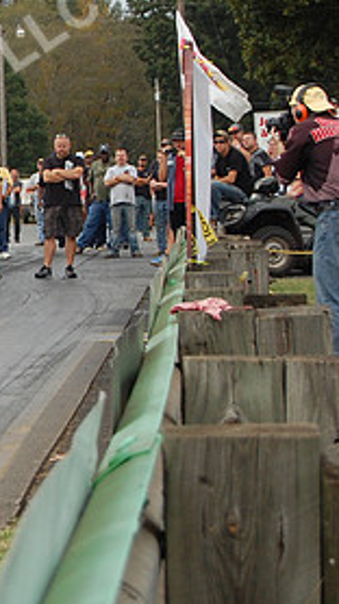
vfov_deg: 12.0
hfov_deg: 6.6
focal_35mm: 180
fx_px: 2883
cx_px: -278
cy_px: 263
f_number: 5.6
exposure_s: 1/640
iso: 400
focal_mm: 55
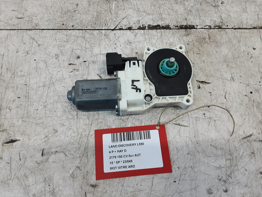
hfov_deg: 65.3
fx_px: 204
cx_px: 131
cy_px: 98
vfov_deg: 51.4
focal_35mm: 27
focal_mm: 2.91
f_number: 1.9
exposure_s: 1/50
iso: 125
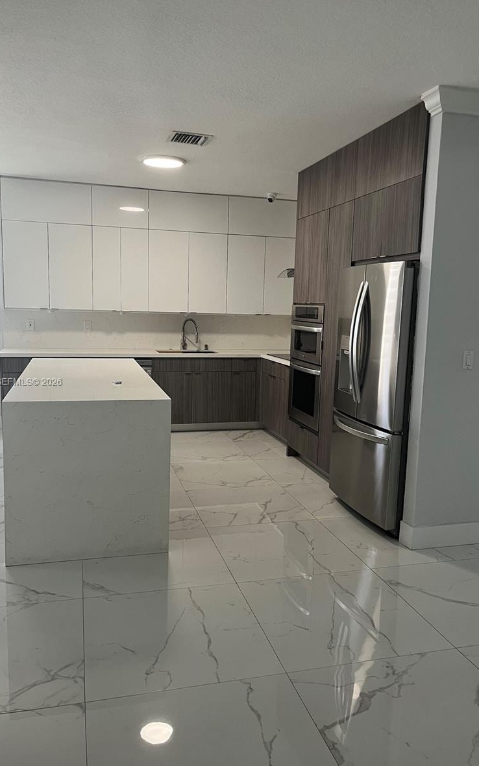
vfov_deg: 66.5
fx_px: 585
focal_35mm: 28
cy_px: 383
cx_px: 234
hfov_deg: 44.5
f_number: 1.6
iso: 80
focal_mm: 5.1
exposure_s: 1/60
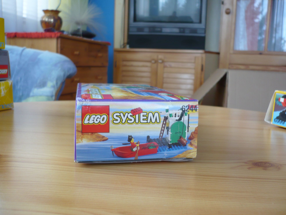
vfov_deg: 40.7
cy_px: 108
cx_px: 143
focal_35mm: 35
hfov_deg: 52.6
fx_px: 289
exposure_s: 1/15
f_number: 2.8
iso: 100
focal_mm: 5.8
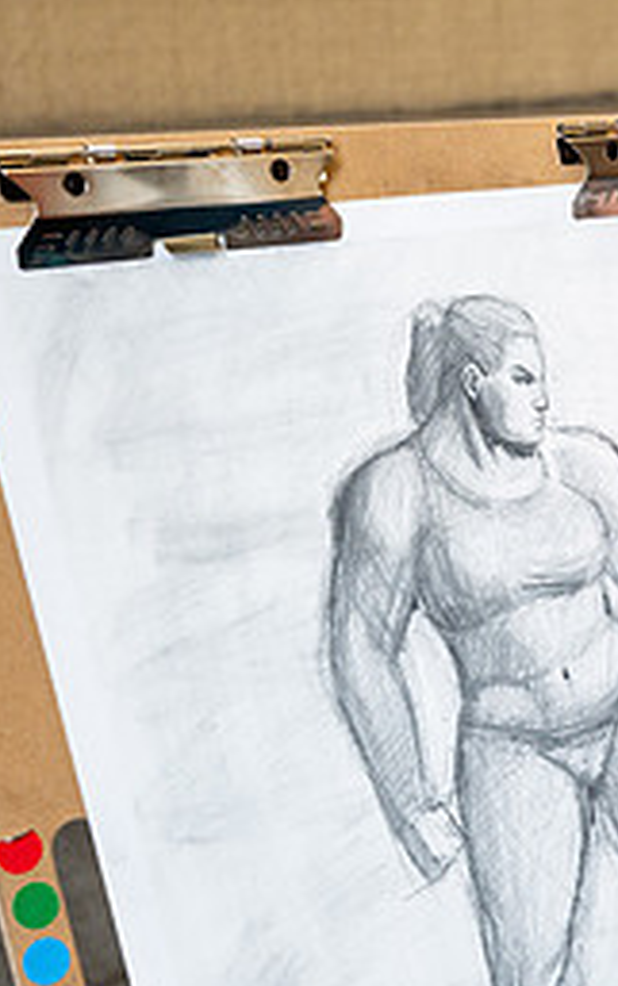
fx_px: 1856
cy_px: 675
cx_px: 818
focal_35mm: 69
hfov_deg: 17.6
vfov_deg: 29.5
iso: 1000
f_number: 4
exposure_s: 1/160
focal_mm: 30
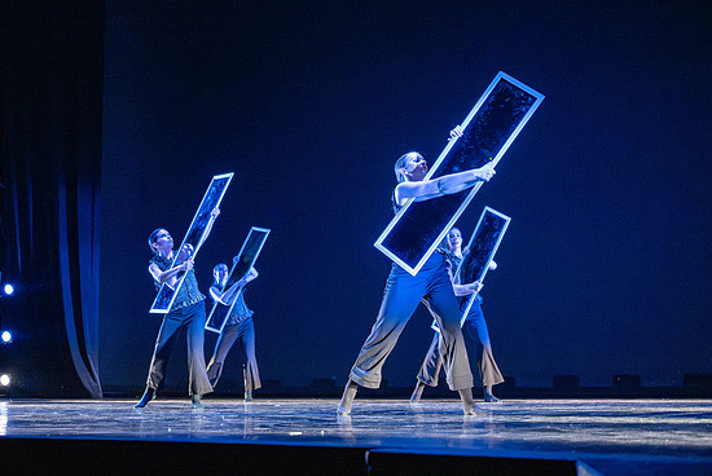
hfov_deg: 37.5
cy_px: 212
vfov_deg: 25.6
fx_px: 1049
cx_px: 337
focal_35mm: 53
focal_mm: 37
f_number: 2.8
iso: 4000
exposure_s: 1/200
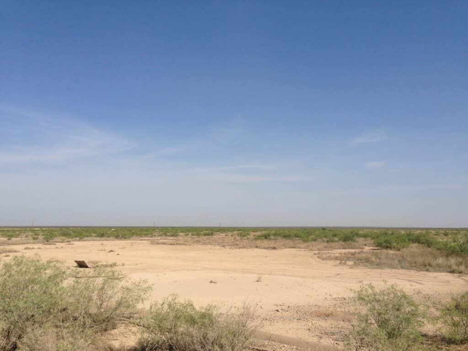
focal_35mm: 33
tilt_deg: +7.4
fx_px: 446
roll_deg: +1.1
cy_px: 176
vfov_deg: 42.9
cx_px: 234
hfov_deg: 55.4
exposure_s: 1/2710
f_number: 2.4
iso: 50
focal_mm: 4.12
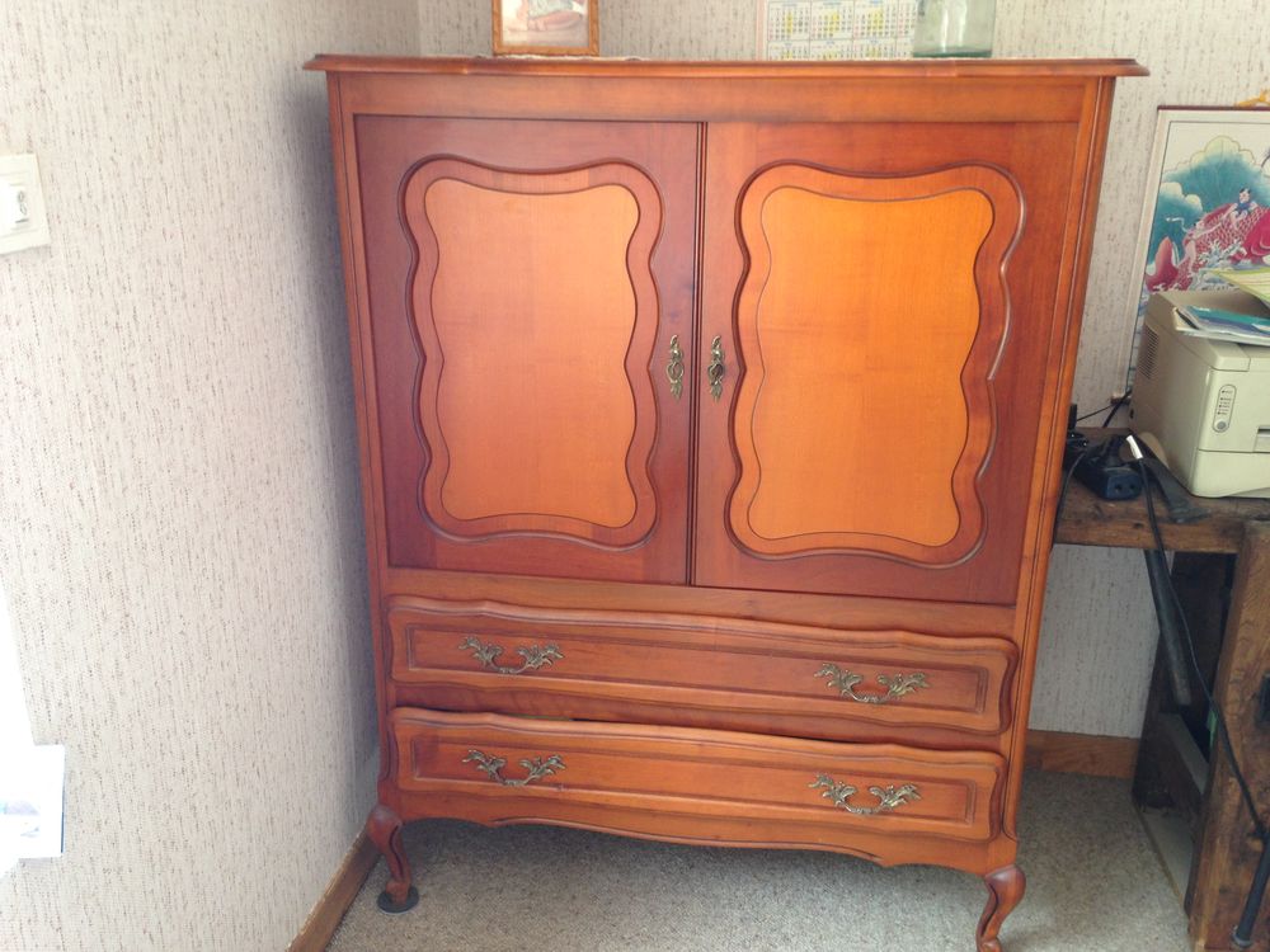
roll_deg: +0.4
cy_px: 476
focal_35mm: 33
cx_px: 635
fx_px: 1211
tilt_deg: -18.0
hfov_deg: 55.4
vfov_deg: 42.9
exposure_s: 1/20
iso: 64
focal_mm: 4.12
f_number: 2.4
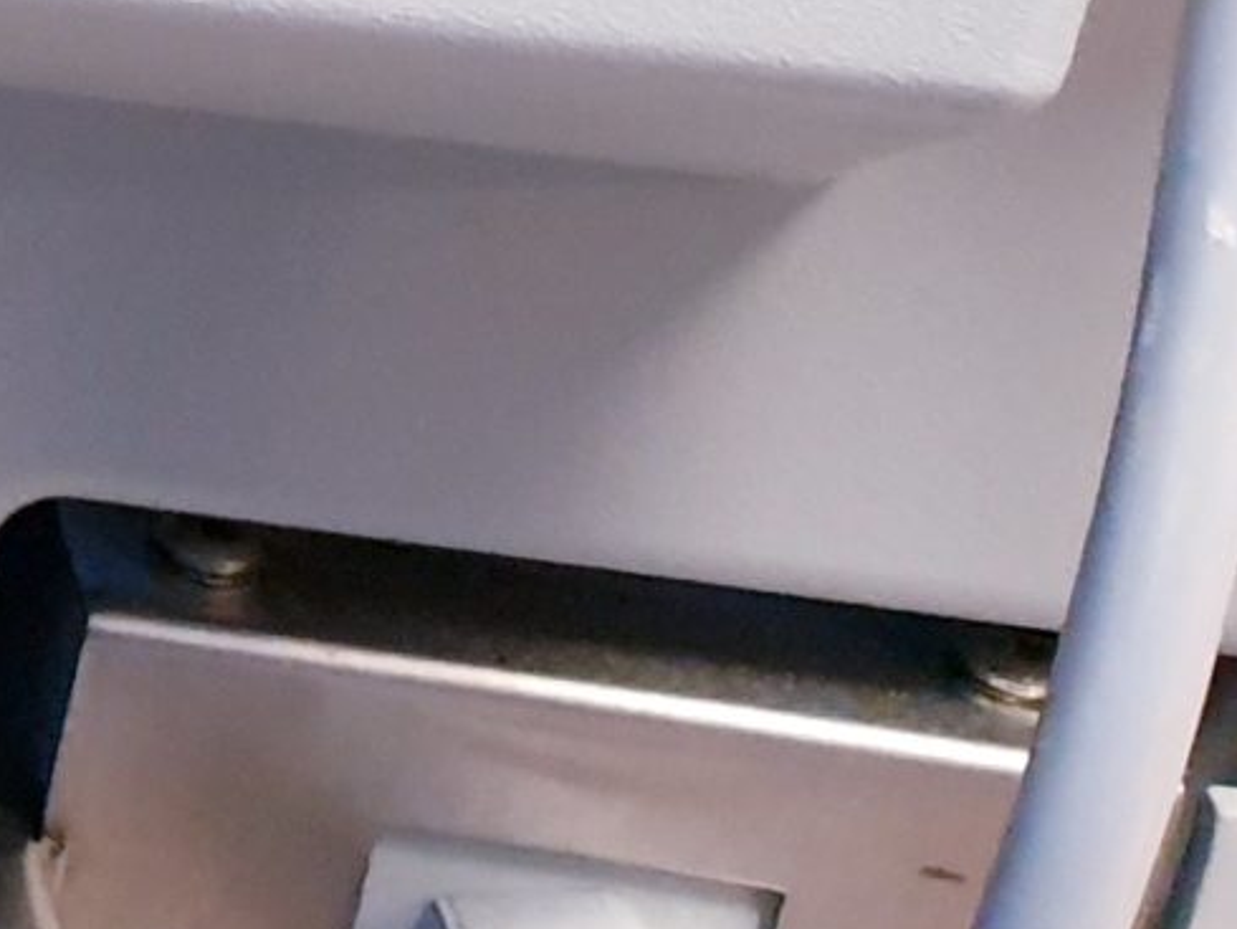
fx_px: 4861
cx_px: -1955
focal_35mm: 136
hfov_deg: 11.4
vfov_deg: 10.6
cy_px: -377
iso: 320
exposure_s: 1/33
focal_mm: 4.3
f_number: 2.4
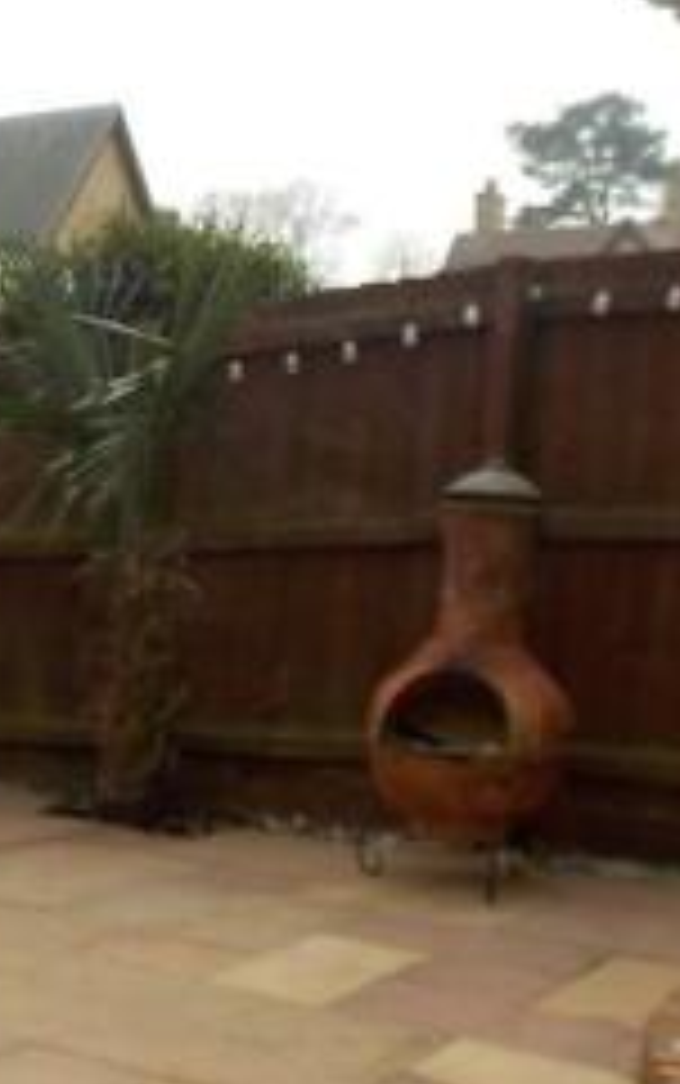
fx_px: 1746
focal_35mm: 59
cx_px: -128
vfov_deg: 34.3
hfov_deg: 20.6
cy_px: 708
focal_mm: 4
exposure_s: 1/640
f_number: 3.1
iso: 80
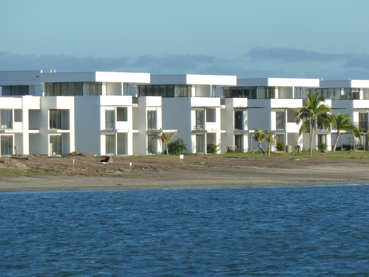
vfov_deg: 3.7
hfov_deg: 5.0
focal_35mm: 399
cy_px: 138
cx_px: 184
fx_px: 4253
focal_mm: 49.2
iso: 125
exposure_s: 1/320
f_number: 4.9
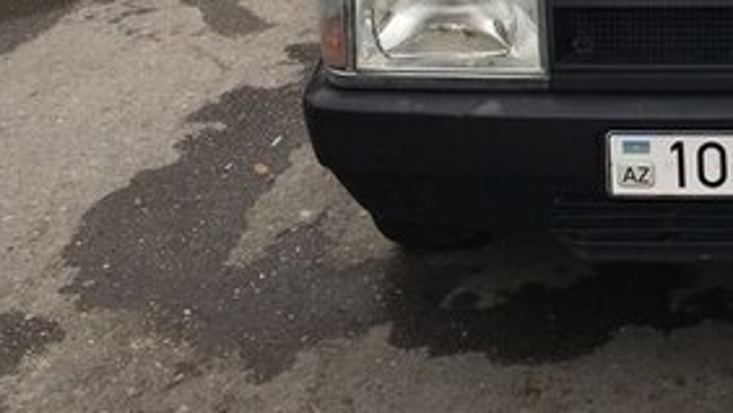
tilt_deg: -14.2
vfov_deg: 15.6
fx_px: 1439
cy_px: -105
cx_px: 764
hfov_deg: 26.7
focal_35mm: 74
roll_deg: +1.0
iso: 25
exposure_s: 1/761
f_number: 2.2
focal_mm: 4.15
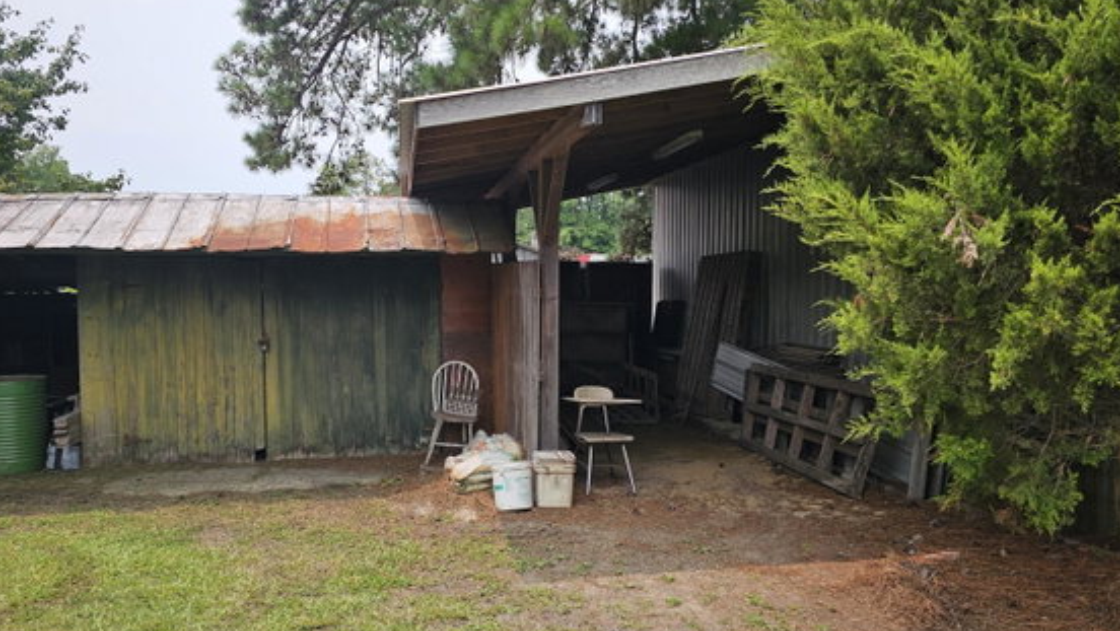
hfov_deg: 65.9
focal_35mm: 29
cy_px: 333
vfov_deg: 40.2
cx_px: 510
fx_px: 862
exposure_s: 1/449
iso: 10
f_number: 1.7
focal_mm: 6.3
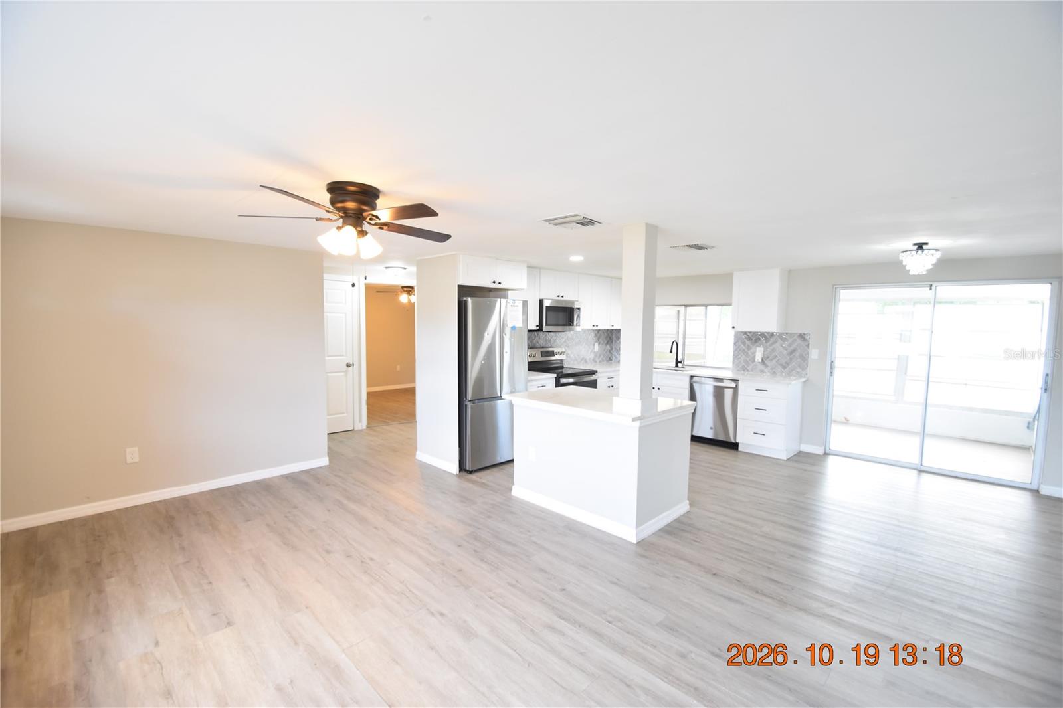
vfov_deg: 77.3
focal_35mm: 15
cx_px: 532
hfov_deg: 100.4
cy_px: 354
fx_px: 443
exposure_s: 1/60
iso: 800
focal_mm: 10
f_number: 4
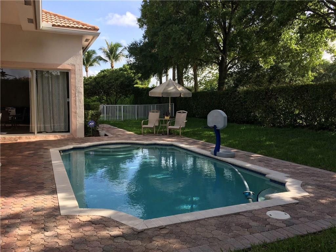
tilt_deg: -3.5
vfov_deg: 48.2
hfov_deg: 61.7
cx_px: 168
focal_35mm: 29
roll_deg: -0.4
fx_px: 281
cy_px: 126
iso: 25
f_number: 2.2
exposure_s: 1/534
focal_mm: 4.15
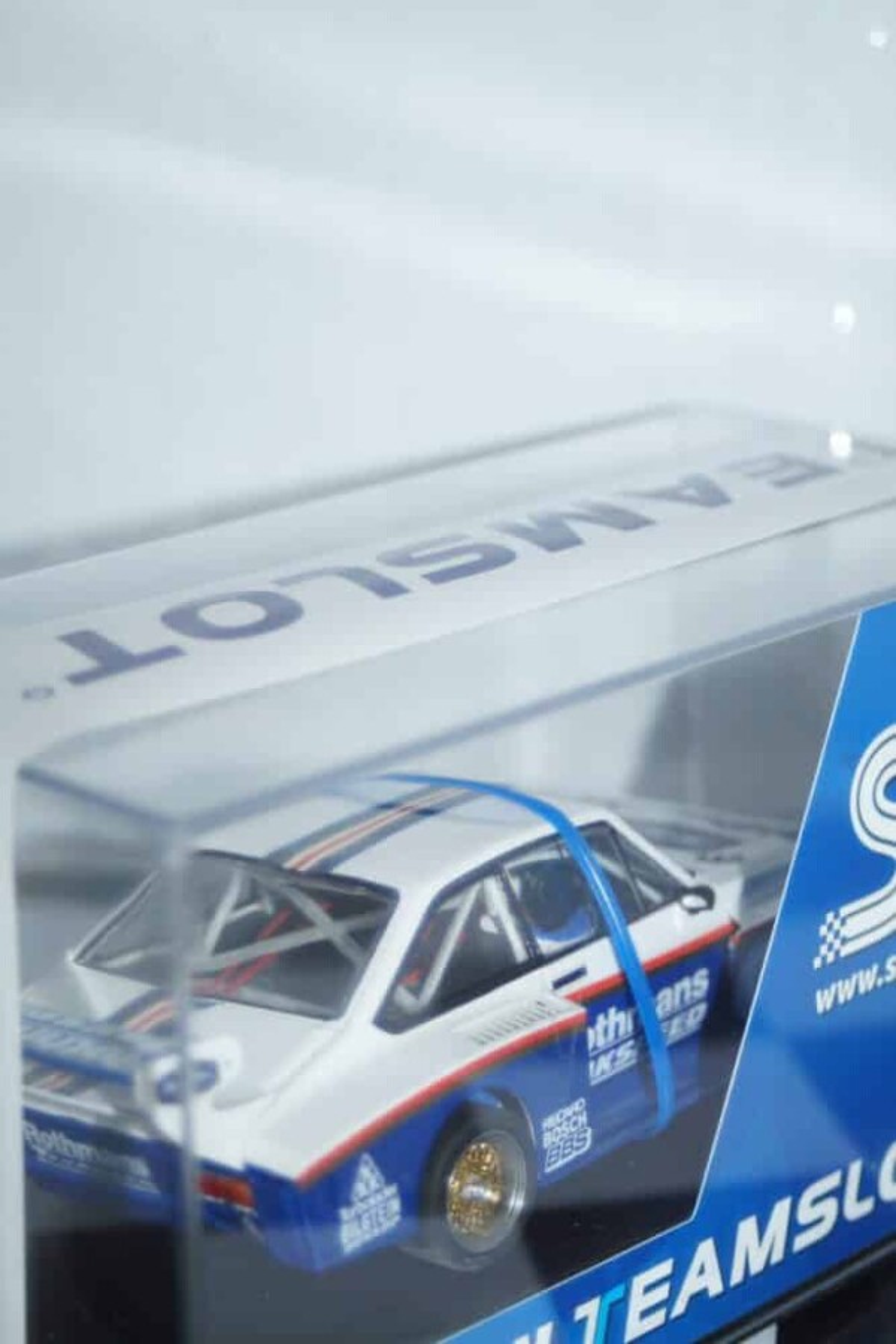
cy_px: 672
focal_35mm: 82
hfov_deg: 16.6
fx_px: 3080
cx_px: 448
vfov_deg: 24.6
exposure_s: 1/160
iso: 320
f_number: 5
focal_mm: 55
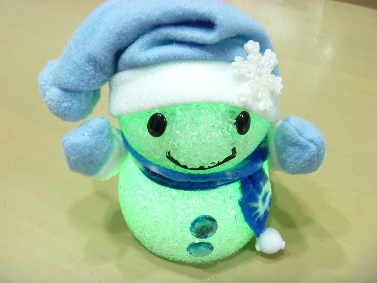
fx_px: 381
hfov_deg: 52.6
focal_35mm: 35
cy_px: 142
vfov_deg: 40.7
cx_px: 188
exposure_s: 1/8
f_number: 3.5
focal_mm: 6.3
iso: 200
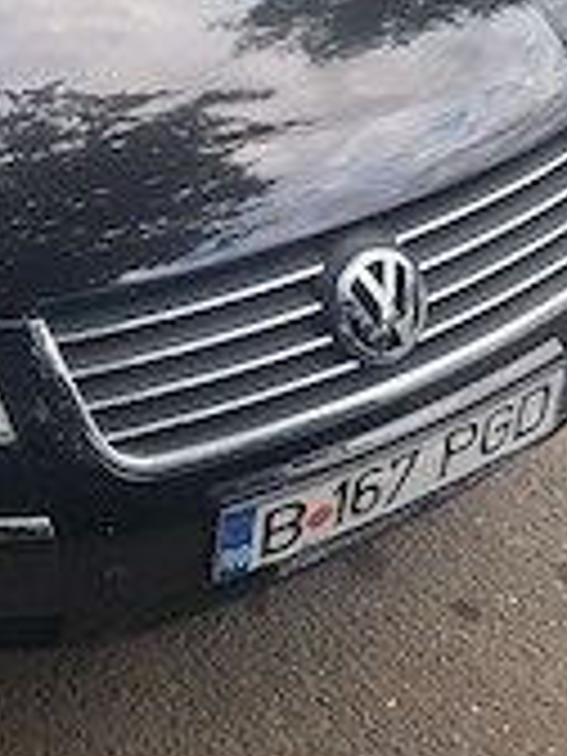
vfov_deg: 29.5
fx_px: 1354
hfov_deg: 22.3
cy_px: 32
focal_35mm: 62
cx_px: -63
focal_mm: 5.4
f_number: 1.8
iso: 100
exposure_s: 1/101
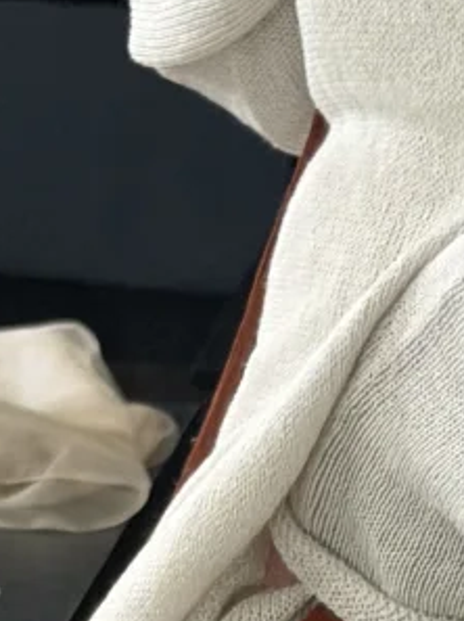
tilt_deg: -32.0
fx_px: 4173
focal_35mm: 233
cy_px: 1054
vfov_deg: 8.2
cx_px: 382
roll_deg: -1.2
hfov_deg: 6.4
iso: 250
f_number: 1.78
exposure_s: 1/51
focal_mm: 6.76
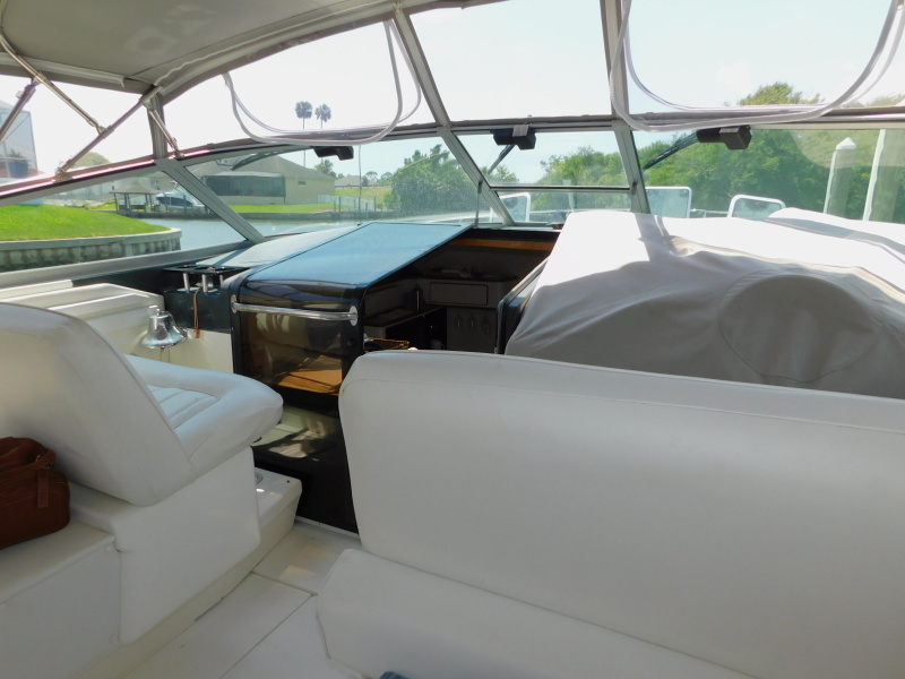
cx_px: 452
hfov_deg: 73.9
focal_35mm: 23
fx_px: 601
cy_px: 340
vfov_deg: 58.9
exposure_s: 1/800
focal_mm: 4
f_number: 3
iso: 125
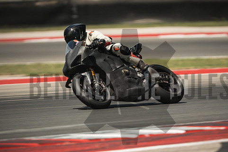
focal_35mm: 508
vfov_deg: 2.7
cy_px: 87
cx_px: 130
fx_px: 3217
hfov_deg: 4.1
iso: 400
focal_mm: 280
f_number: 2.8
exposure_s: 1/320
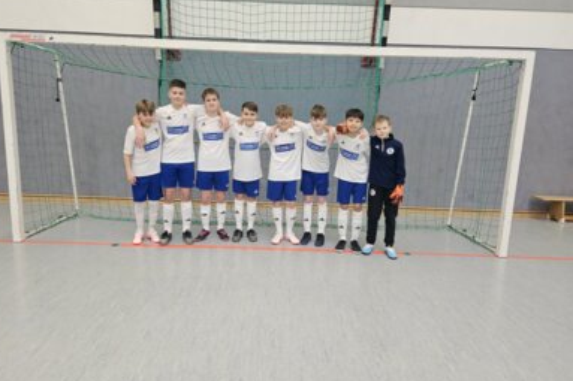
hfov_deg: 71.5
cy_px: 182
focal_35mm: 25
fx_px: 398
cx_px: 277
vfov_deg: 51.2
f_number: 1.8
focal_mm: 5.4
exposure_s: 1/50
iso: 80
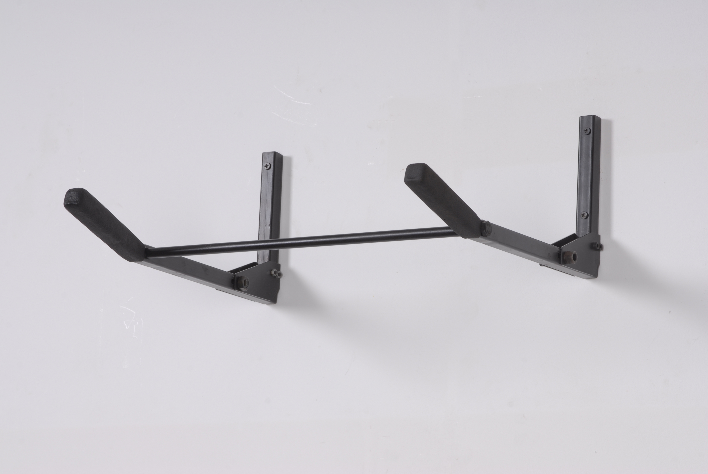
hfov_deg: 16.1
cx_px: 354
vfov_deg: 10.8
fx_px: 2510
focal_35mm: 128
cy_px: 237
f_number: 14
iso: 100
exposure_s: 1/200
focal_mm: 85
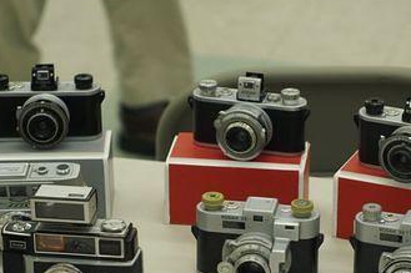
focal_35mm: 146
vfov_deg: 9.4
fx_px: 1666
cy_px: 227
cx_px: 261
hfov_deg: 14.0
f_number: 3.5
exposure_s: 1/100
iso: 400
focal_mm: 50
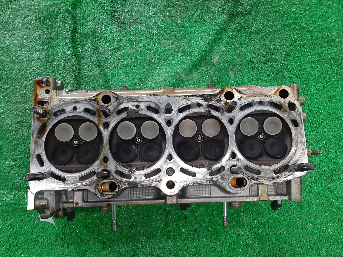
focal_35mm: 26
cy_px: 128
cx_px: 172
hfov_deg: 67.3
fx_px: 258
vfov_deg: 53.1
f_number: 1.7
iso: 91
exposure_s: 1/50
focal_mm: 3.93
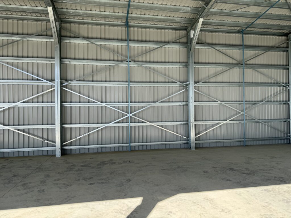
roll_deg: +0.5
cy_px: 109
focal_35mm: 24
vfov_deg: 56.8
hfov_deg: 71.6
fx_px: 202
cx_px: 146
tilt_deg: +0.7
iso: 80
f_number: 1.78
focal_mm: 6.76
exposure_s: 1/966
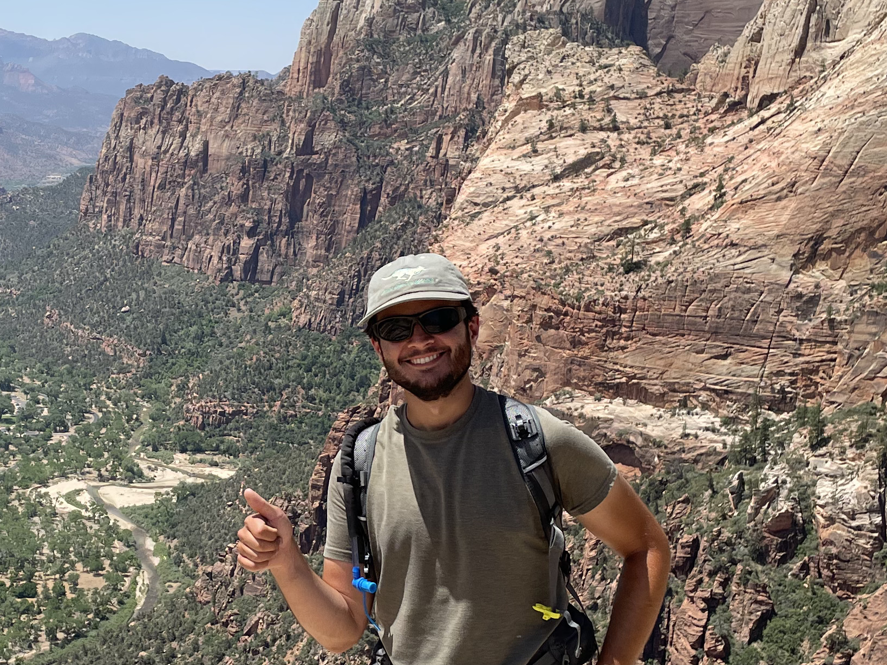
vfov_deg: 22.9
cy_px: 419
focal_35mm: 64
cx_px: 247
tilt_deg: -13.5
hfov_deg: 29.9
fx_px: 1640
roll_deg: -0.5
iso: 32
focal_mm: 4.2
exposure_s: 1/4000
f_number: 1.6
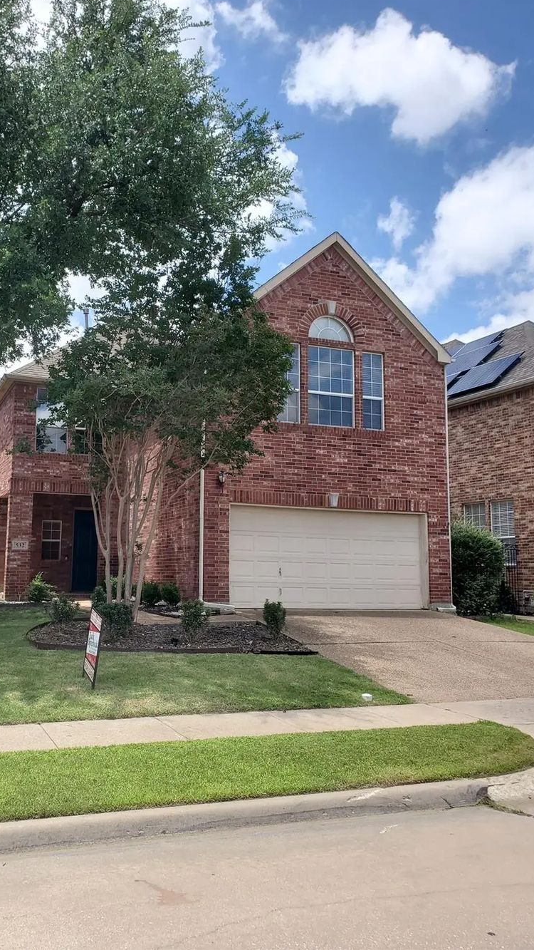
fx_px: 730
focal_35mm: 29
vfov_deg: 66.1
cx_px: 186
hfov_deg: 39.8
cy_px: 464
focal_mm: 4.3
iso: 50
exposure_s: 1/1199
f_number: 2.4
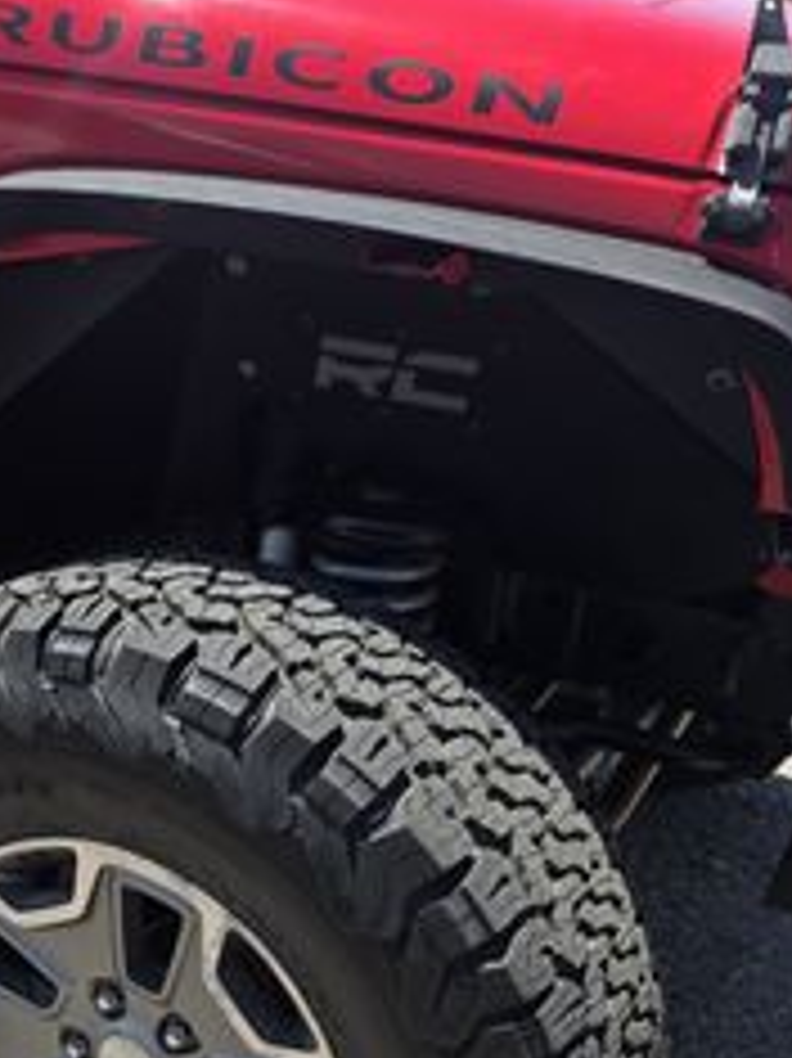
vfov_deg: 39.1
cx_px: 184
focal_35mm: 47
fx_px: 1435
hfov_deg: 30.3
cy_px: 824
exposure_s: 1/2686
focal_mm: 6.3
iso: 80
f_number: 1.7
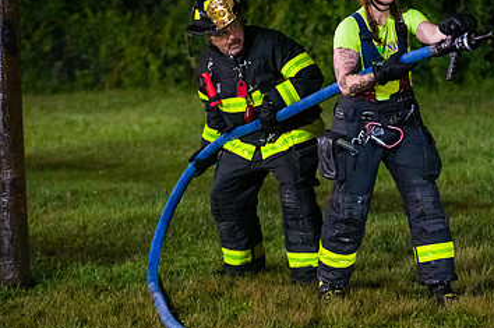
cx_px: 381
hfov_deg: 12.5
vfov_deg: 8.3
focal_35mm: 164
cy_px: 81
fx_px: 2247
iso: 12800
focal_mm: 100
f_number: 3.2
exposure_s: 1/200
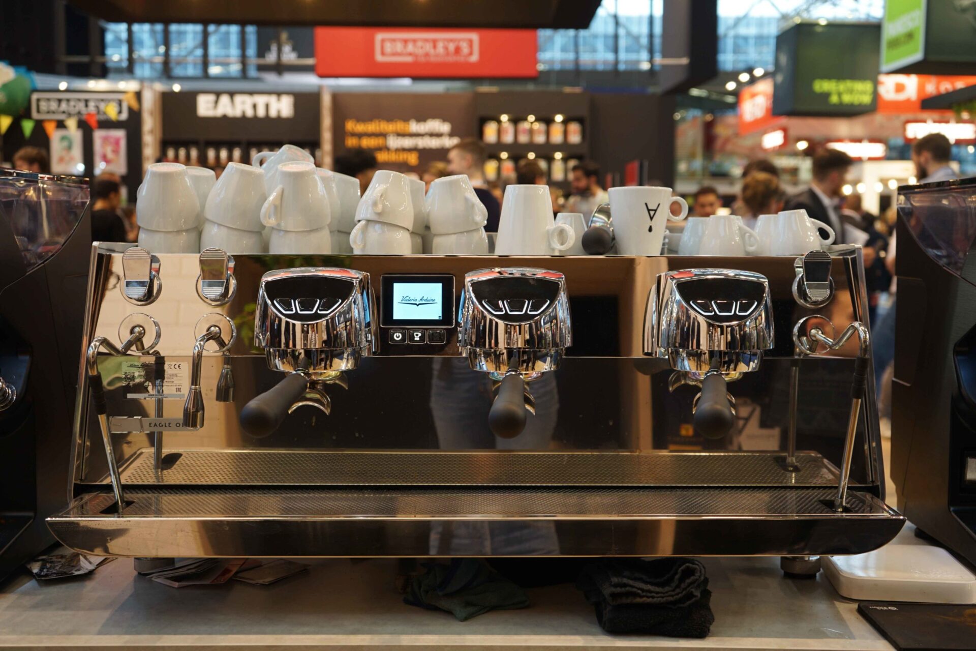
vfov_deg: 32.6
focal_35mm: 41
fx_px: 1111
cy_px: 326
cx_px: 488
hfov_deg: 47.4
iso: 200
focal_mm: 41
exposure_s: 1/10
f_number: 5
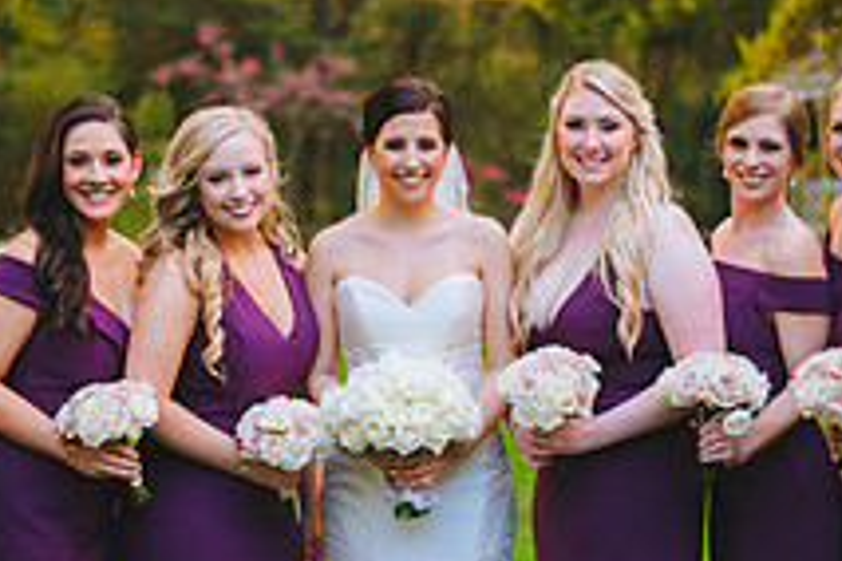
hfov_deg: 14.4
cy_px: 389
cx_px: 315
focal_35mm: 142
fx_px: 3321
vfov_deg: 9.7
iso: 400
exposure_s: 1/500
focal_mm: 50
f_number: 1.8
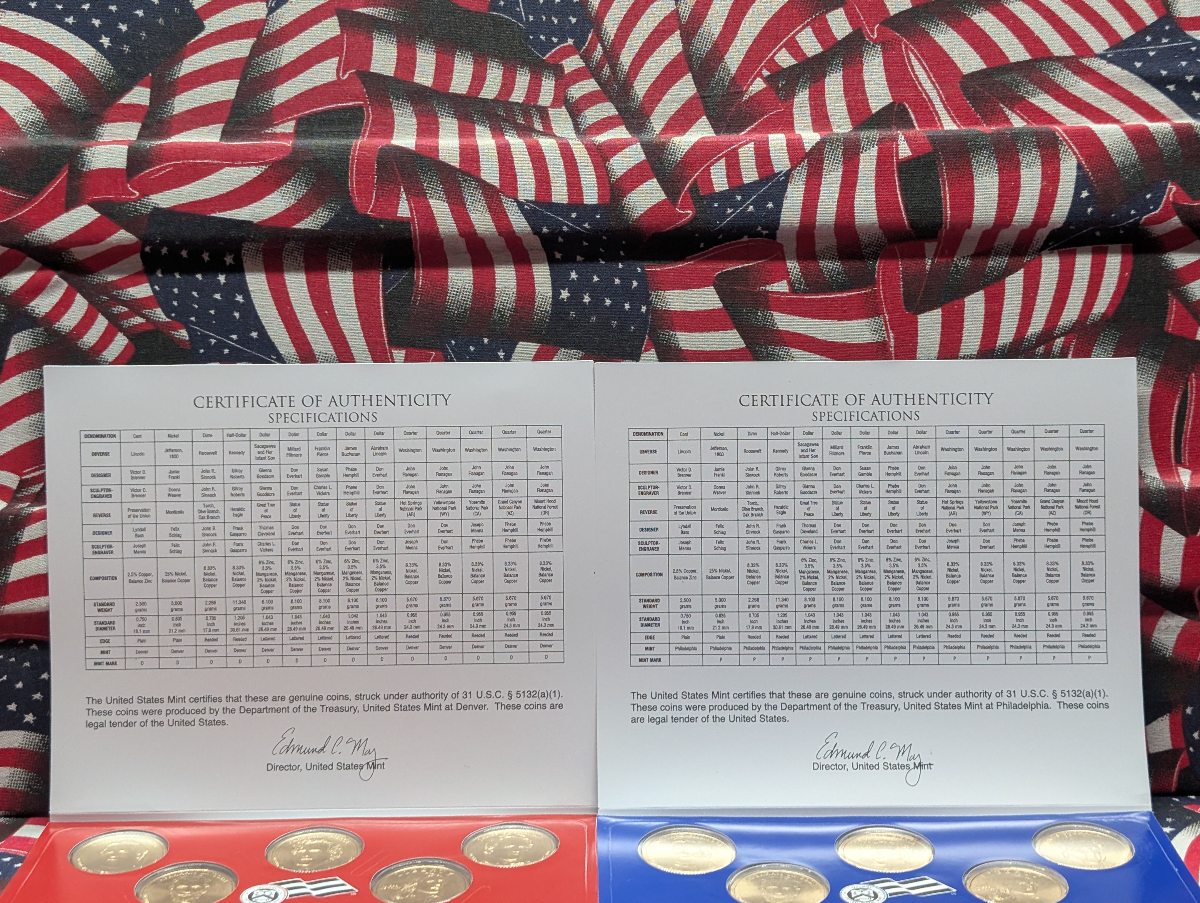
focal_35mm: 49
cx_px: 600
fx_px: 1701
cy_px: 452
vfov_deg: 29.7
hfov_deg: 38.9
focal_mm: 6.9
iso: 98
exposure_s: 1/121
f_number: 1.68
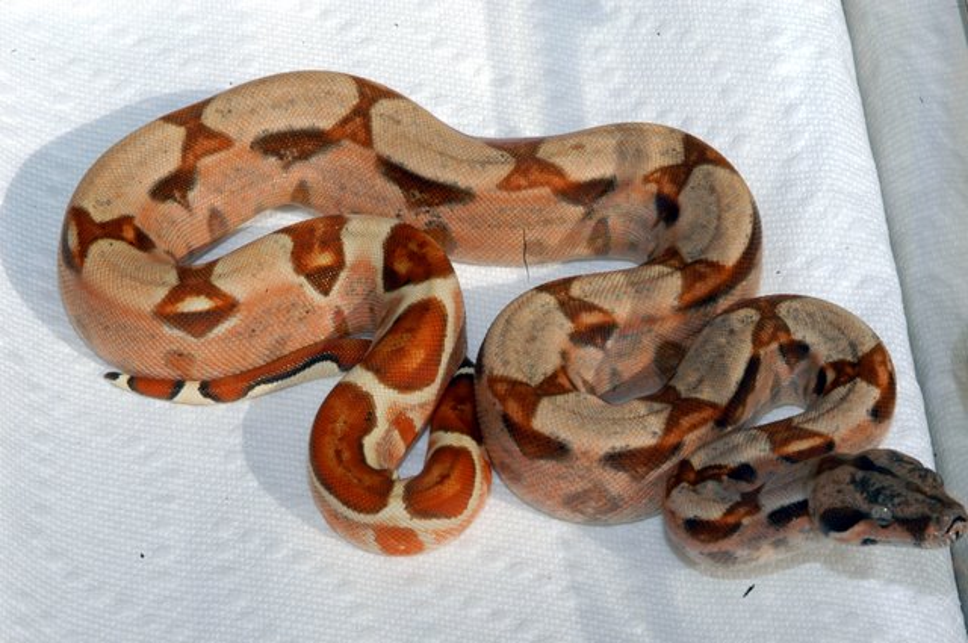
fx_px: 4230
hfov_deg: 13.1
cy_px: 322
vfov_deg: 8.7
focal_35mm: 158
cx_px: 484
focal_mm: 105
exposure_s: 1/180
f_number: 36
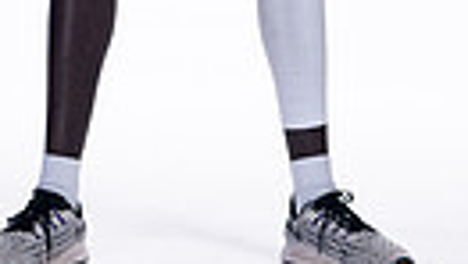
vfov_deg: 3.1
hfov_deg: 5.5
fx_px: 4869
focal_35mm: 392
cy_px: -453
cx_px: 293
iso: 400
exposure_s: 1/250
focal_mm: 109
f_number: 6.3
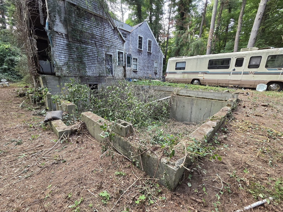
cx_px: 142
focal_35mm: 13
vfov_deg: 89.9
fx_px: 106
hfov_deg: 106.2
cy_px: 106
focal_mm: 2.2
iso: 250
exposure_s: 1/120
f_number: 2.2
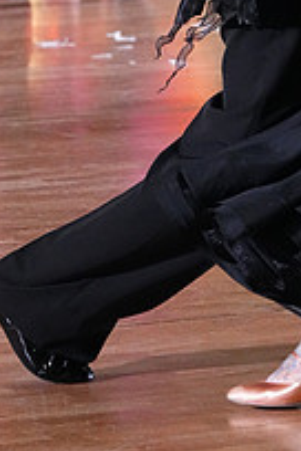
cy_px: -124
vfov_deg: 4.7
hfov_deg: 3.1
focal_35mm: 436
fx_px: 5468
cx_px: 357
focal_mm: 153
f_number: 5.6
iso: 10000
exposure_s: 1/400
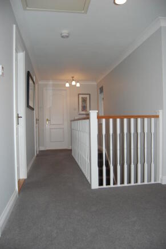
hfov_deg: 47.9
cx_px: 83
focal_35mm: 27
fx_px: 187
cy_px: 124
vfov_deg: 67.4
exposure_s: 1/60
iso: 200
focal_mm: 18
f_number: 3.5
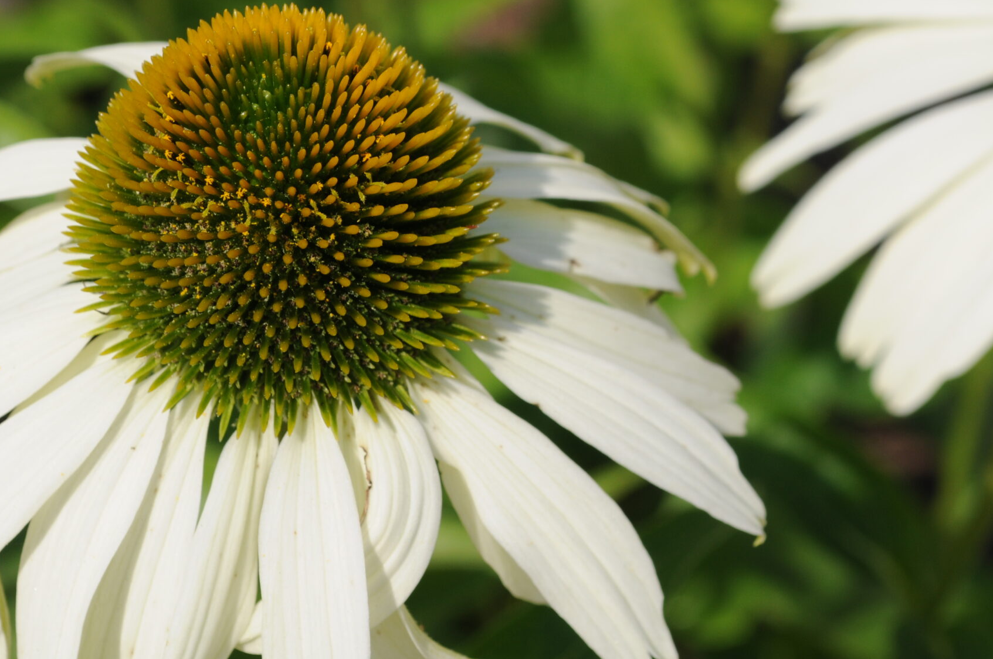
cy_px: 178
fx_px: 3437
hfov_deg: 16.4
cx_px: 652
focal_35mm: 125
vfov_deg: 10.9
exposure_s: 1/400
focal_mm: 55
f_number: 11
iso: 200
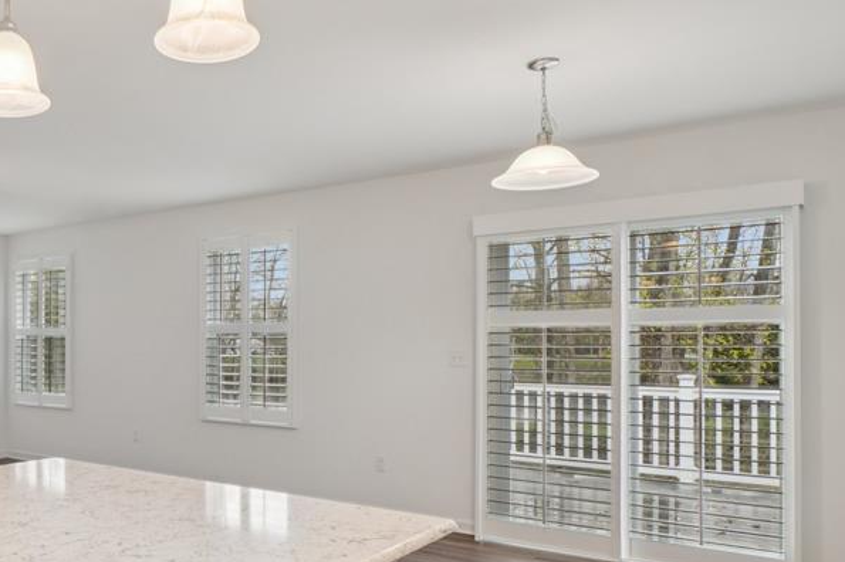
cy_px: 346
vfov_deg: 42.0
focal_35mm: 31
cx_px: 156
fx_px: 727
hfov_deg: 55.6
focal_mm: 12
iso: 400
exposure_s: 1/20
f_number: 8
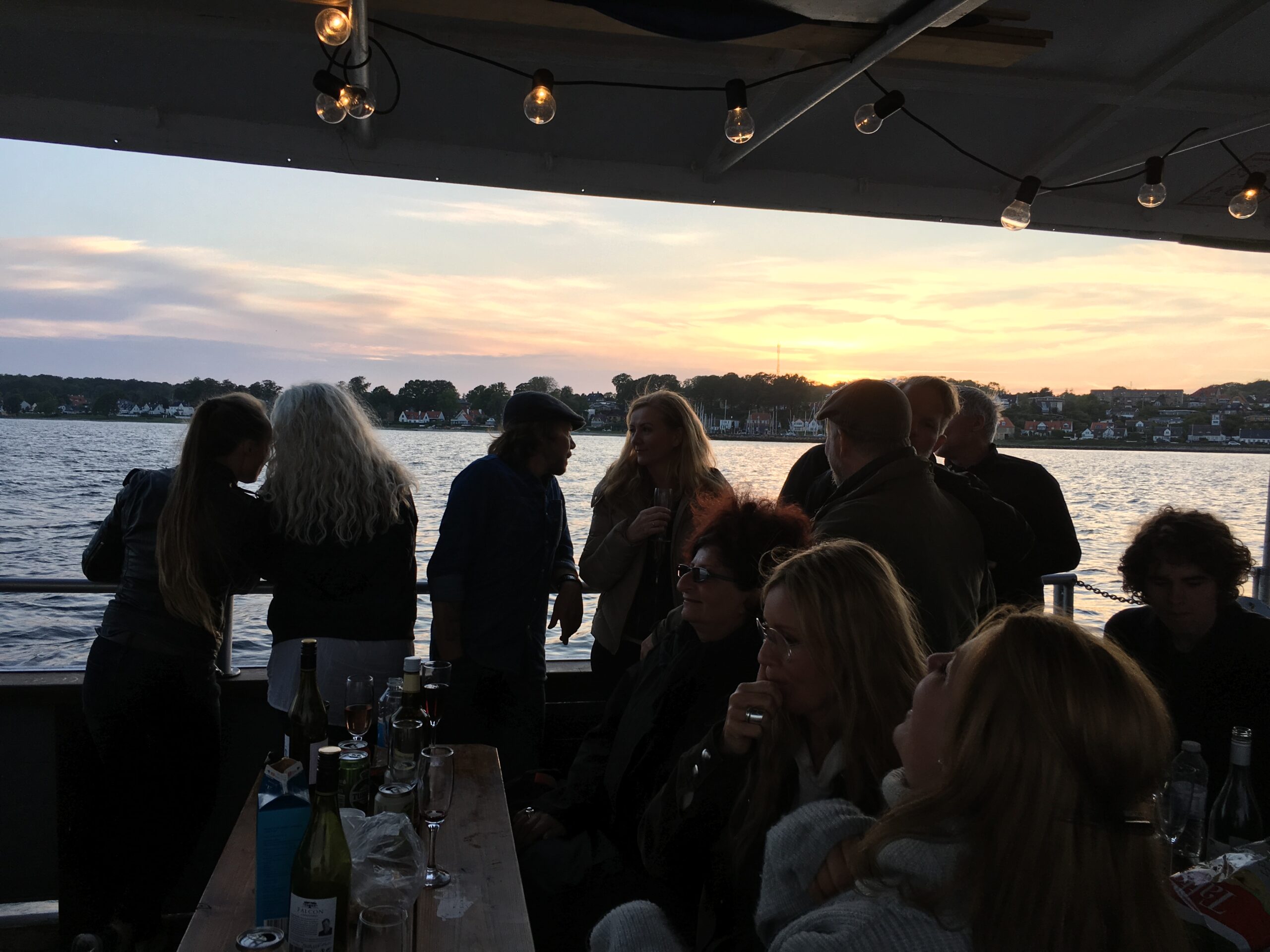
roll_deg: -0.3
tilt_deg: -1.5
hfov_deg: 61.7
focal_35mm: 29
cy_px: 476
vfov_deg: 48.2
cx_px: 635
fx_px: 1064
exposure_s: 1/156
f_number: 2.2
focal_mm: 4.15
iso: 25
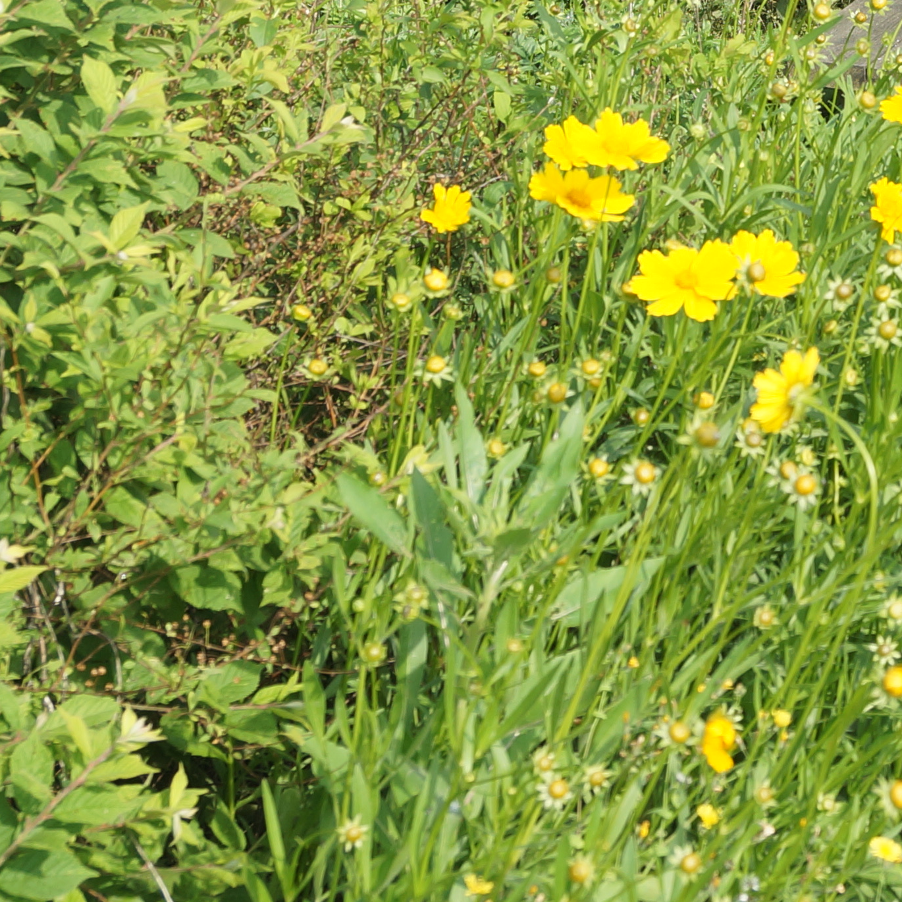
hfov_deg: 12.5
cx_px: 1042
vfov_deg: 12.7
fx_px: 4039
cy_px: 167
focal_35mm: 137
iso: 100
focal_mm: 30
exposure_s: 1/160
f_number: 7.1
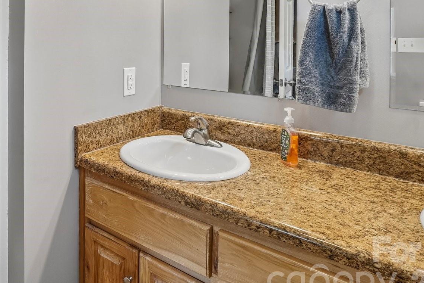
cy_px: 55
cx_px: 110
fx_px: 318
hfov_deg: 63.7
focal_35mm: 27
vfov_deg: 45.4
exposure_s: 1/25
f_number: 8
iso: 400
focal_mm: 10
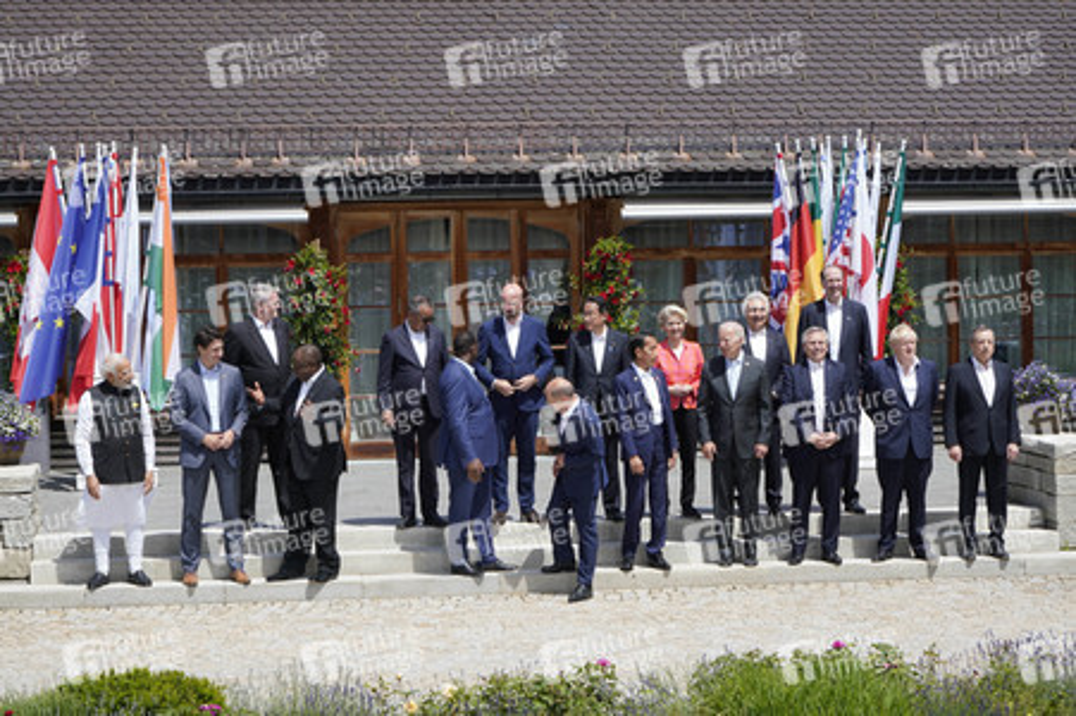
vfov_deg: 19.4
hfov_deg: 28.9
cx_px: 538
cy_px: 358
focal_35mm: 70
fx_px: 2091
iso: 400
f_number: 13
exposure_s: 1/400
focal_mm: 70
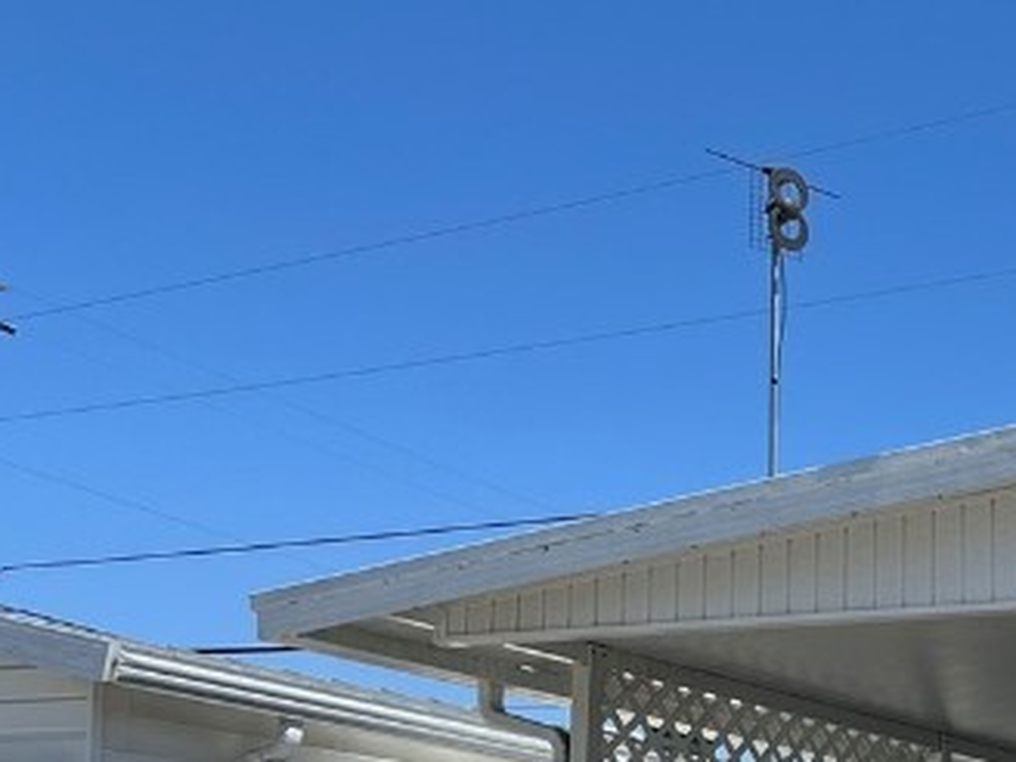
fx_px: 2201
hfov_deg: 21.5
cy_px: 960
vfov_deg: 18.4
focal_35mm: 75
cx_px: 1549
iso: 80
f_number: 1.78
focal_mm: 6.86
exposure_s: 1/5263
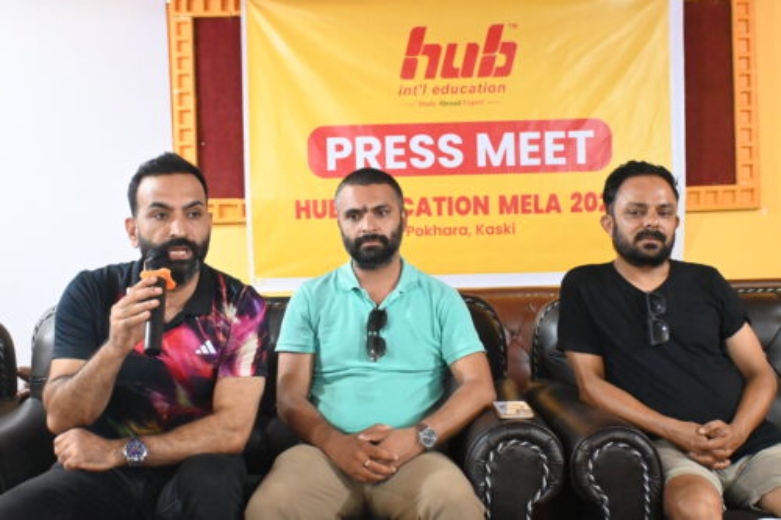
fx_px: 895
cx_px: 390
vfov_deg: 32.4
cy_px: 260
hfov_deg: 47.2
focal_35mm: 41
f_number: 4.5
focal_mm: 27.5
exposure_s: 1/60
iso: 11400
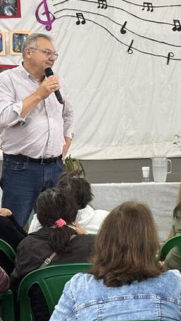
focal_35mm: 134
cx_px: 238
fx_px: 1144
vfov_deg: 16.0
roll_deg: +0.2
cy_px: 176
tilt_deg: -5.7
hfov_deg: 8.9
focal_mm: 5.96
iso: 250
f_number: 1.6
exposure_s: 1/40
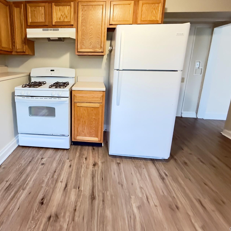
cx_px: 80
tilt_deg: -10.8
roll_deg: -0.4
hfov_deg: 72.9
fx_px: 151
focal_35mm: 20
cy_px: 93
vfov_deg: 74.1
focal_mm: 2.22
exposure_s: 1/60
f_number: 2.2
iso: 1000
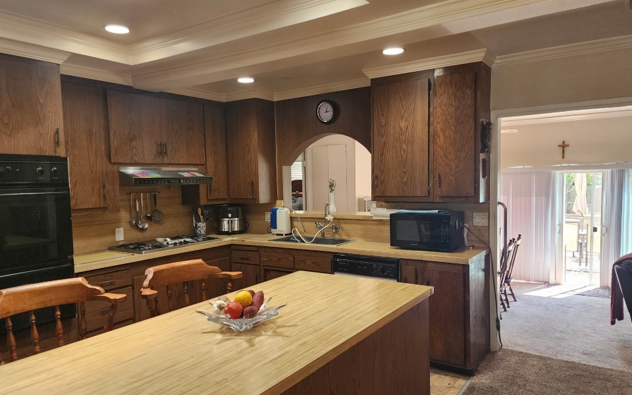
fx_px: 448
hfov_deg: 70.4
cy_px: 218
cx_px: 319
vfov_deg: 47.5
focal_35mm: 26
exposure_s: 1/120
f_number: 1.8
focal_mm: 6.4
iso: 250
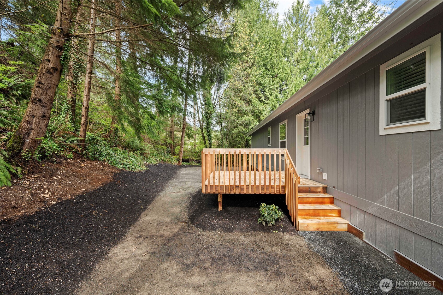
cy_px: 148
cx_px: 222
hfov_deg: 104.3
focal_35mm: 14
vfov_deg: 81.2
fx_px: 172
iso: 200
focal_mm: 14
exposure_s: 1/13
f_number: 8
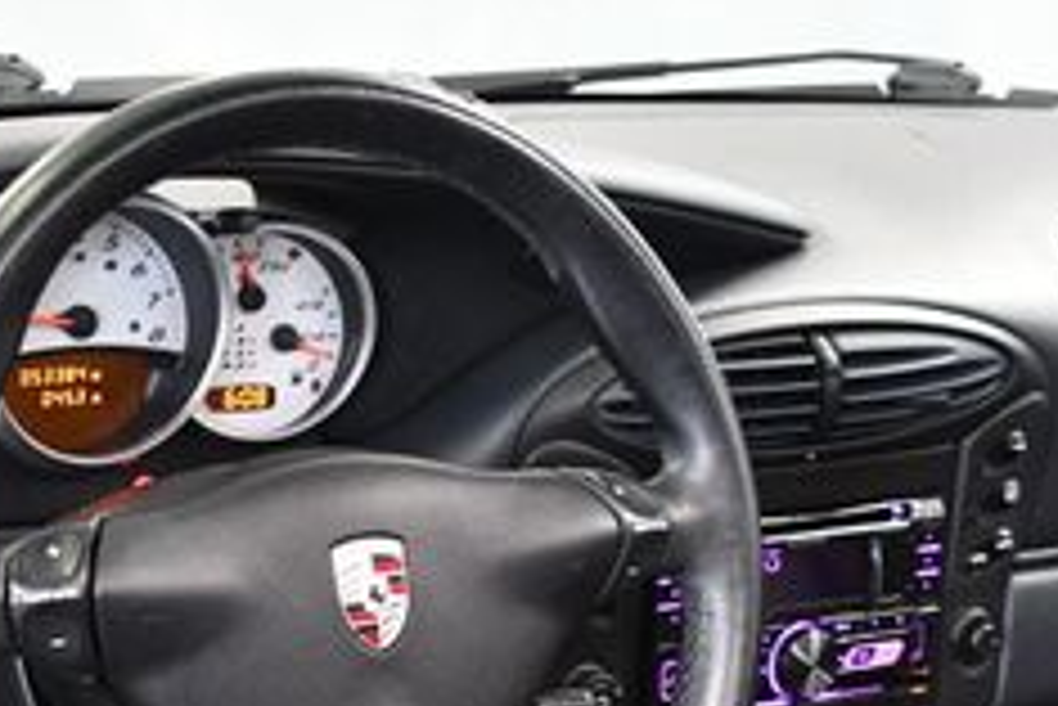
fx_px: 3117
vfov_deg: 12.8
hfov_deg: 19.2
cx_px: 437
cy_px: 688
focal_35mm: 106
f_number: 4
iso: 3200
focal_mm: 26
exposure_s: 1/80
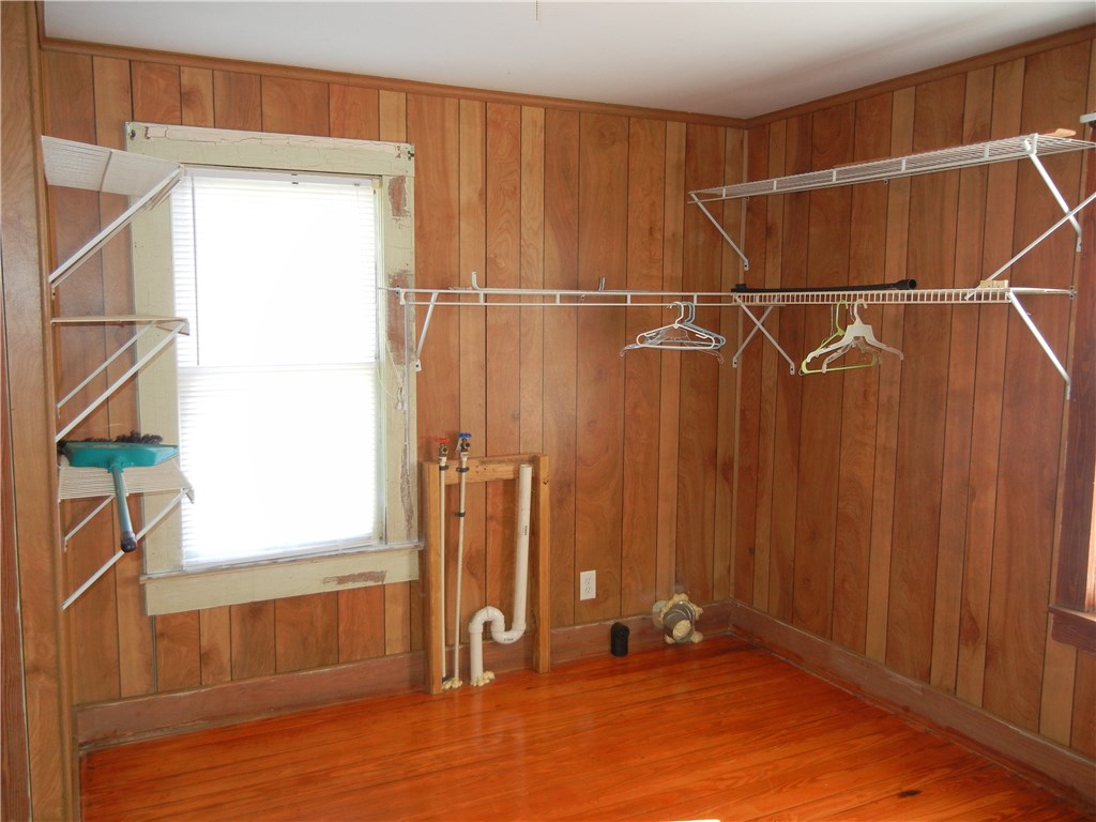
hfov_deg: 60.0
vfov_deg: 46.8
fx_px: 950
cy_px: 411
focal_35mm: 30
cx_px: 548
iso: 200
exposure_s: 1/30
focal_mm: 5.4
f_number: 3.5
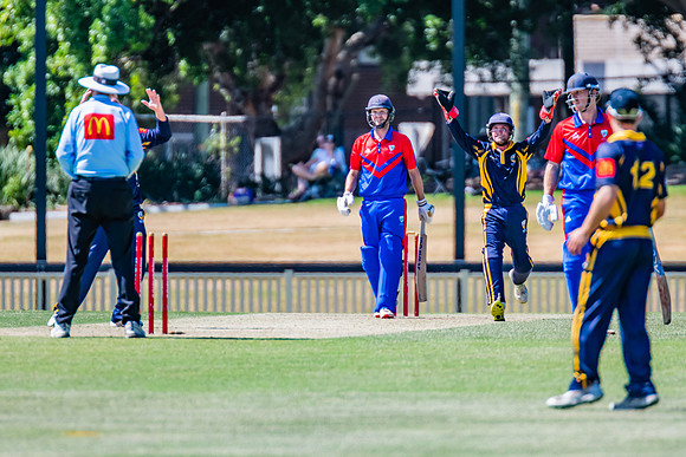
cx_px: 353
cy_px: 218
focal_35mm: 729
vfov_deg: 1.9
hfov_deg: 2.8
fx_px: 13901
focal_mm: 600
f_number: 6.3
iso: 640
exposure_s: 1/2000
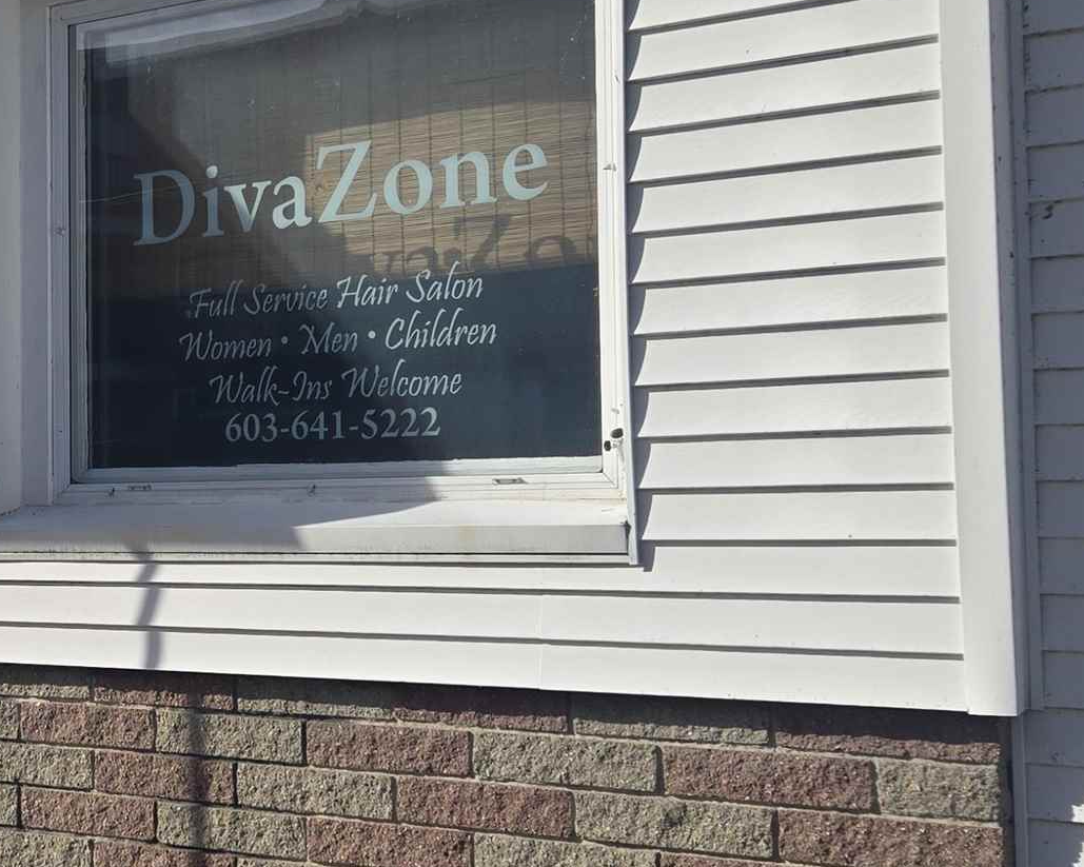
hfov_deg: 26.8
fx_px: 2149
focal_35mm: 67
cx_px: 3
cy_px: 422
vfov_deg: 22.8
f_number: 1.8
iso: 25
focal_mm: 5.4
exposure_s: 1/2745
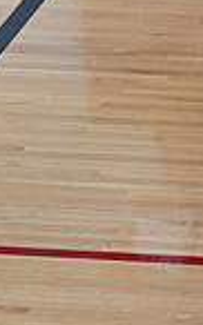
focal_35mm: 751
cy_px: -97
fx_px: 6661
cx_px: -435
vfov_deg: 2.8
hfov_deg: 1.7
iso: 4000
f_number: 4
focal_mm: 185
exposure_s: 1/400
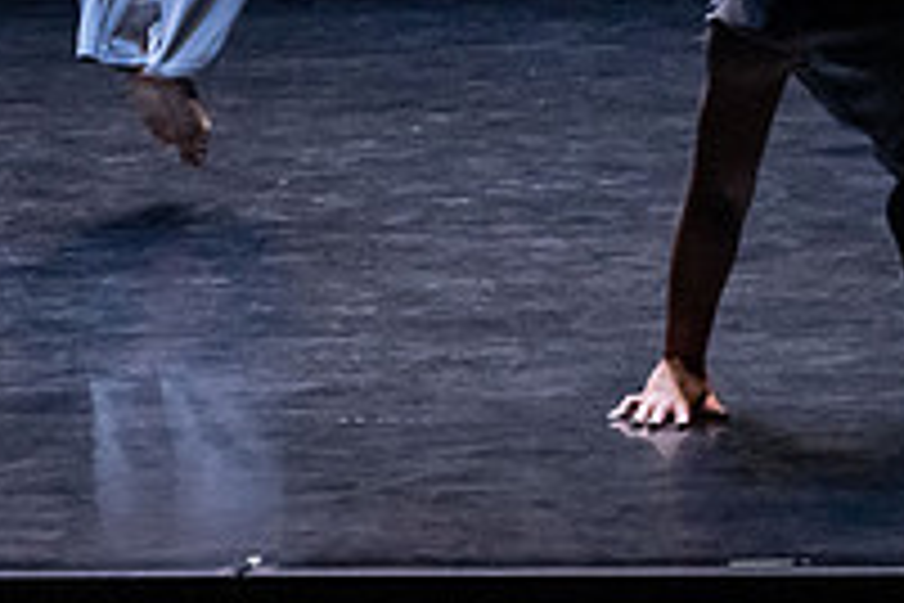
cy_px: -218
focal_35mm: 216
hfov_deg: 9.5
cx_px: 81
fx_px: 5424
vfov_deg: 6.3
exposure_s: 1/400
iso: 6400
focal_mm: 75
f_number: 4
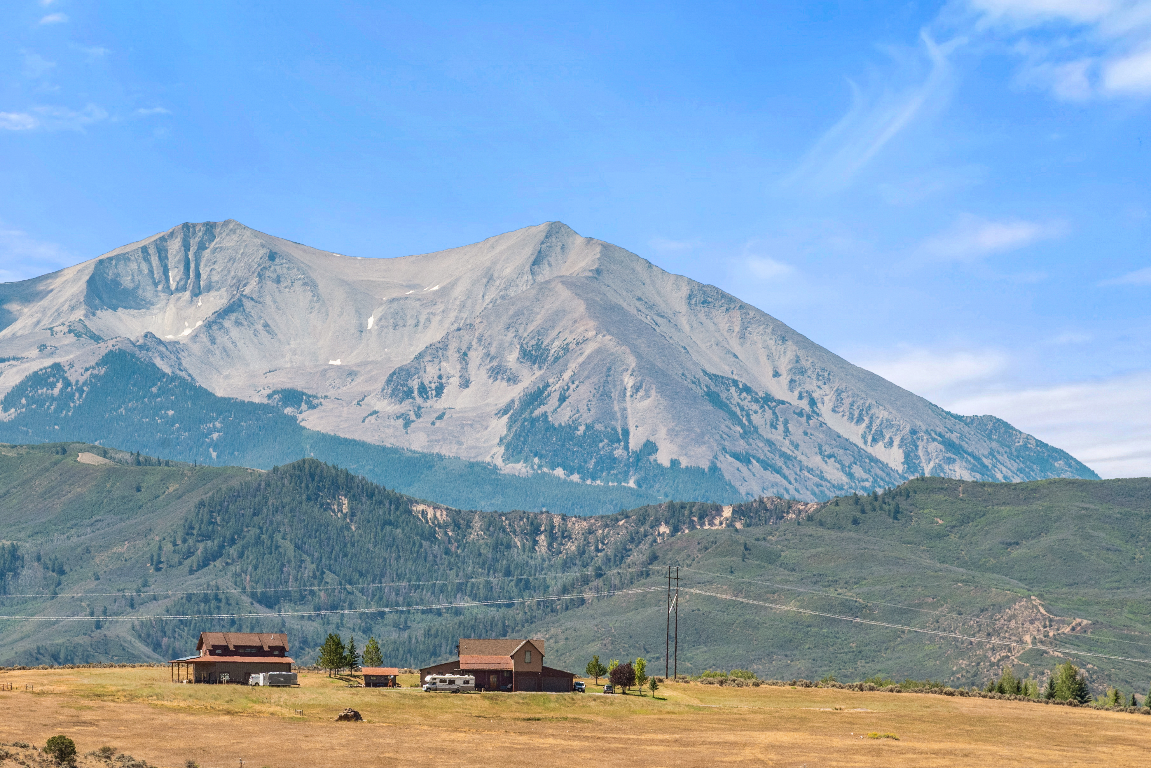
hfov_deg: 11.2
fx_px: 5853
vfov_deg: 7.5
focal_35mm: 183
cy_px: 480
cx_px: 423
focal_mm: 120
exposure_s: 1/800
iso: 400
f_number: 9
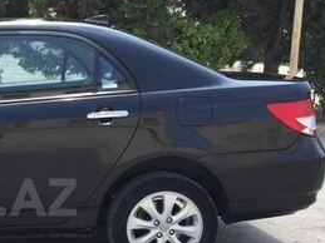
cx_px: -51
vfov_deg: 19.7
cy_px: 197
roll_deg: -1.6
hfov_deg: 24.2
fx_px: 694
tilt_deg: -15.2
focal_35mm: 74
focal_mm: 4.15
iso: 32
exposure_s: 1/824
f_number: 2.2
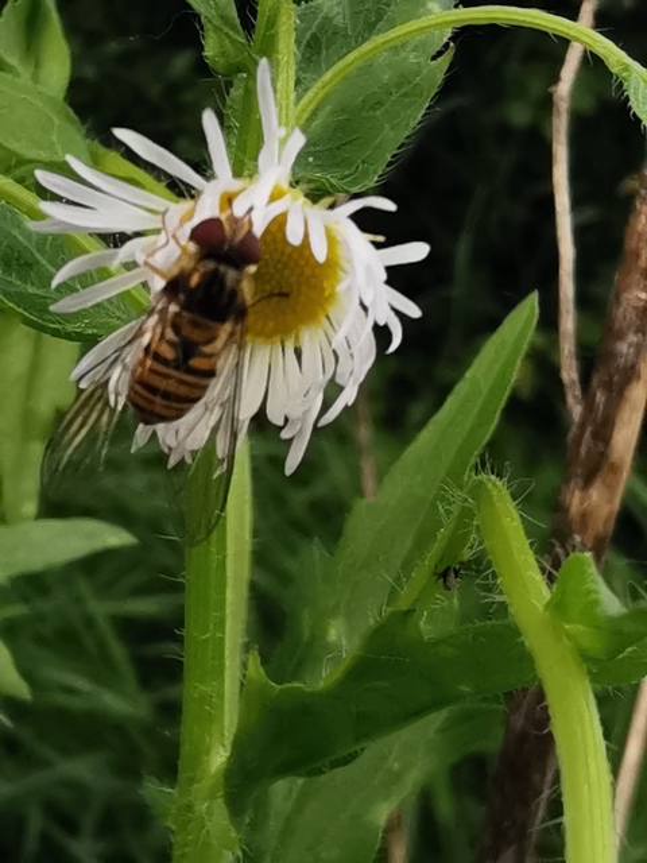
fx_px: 2019
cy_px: 432
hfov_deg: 18.2
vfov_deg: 24.1
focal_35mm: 81
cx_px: 324
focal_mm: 2.26
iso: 50
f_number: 2.2
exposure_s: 1/181
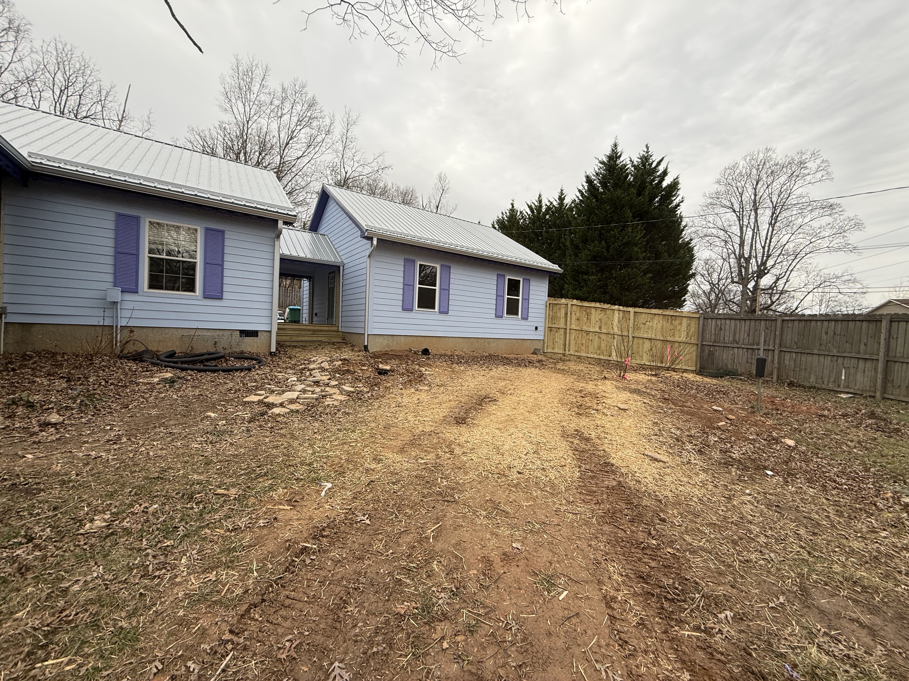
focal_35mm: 14
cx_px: 454
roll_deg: -2.7
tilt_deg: +0.1
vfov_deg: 85.7
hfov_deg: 102.1
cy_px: 340
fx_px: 368
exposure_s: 1/134
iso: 50
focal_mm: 2.22
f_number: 2.2
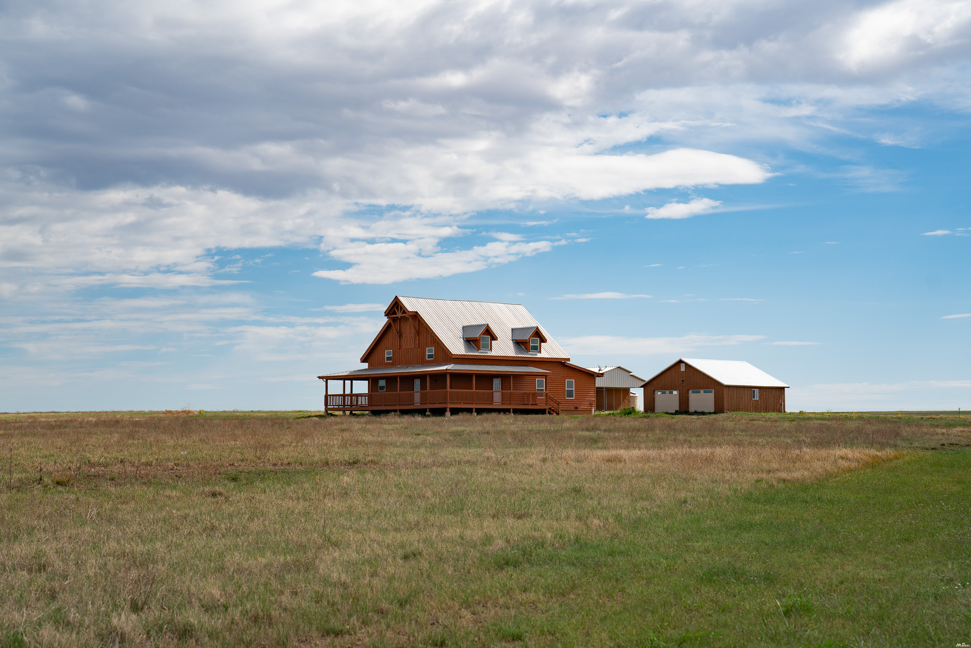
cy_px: 324
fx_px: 1726
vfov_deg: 21.2
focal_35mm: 64
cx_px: 486
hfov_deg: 31.4
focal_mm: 64
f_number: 5
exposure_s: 1/1000
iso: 100
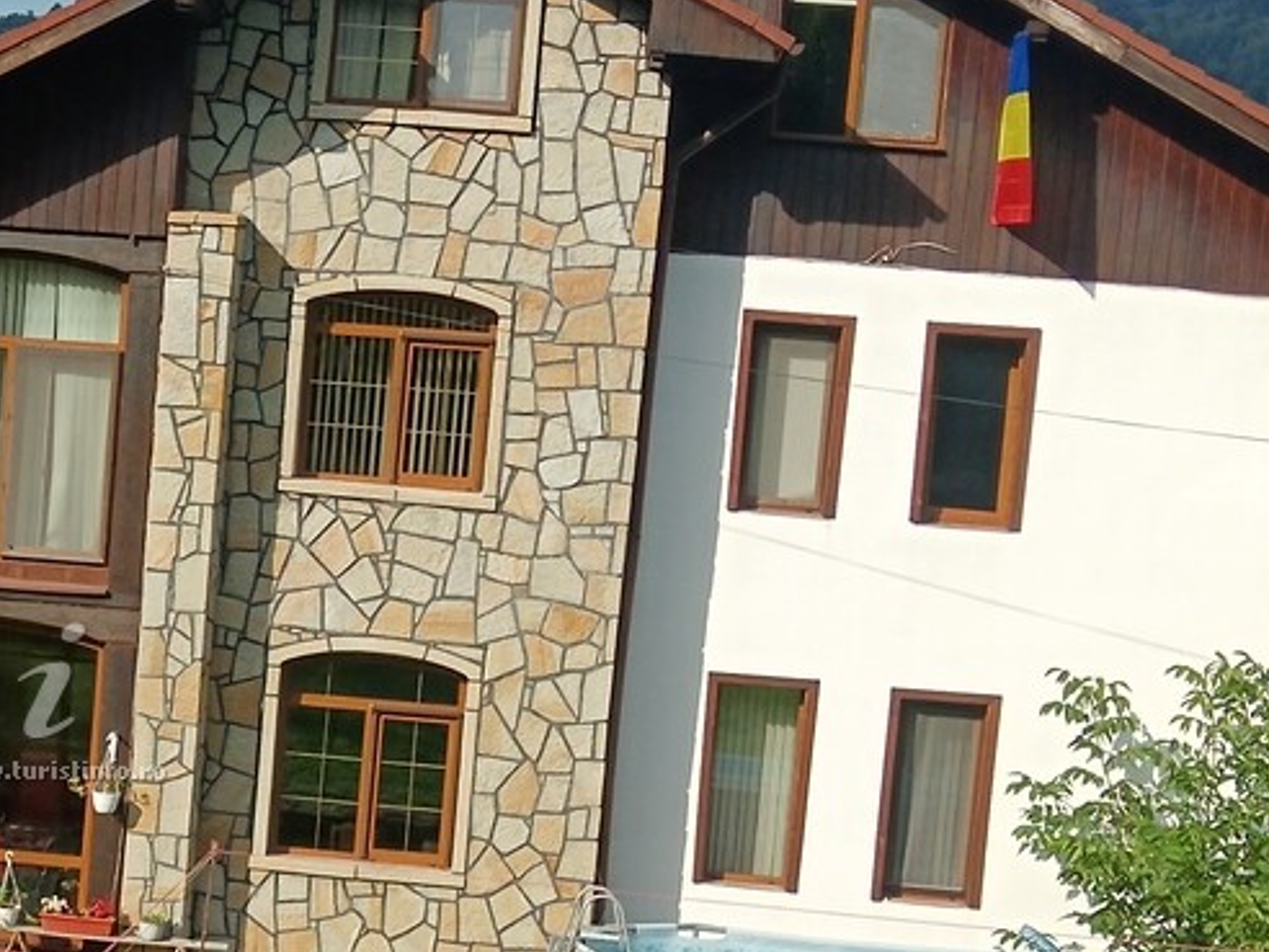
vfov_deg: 14.7
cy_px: 748
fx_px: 3666
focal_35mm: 100
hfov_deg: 19.2
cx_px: 101
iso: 100
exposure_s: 1/1058
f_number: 1.9
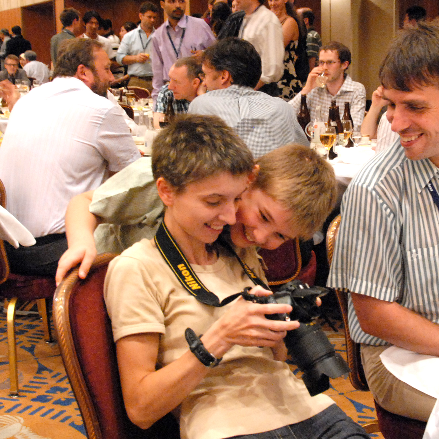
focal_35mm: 50
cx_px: 317
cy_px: 219
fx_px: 717
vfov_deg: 34.0
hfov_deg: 33.5
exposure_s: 1/25
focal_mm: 26
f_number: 5.6
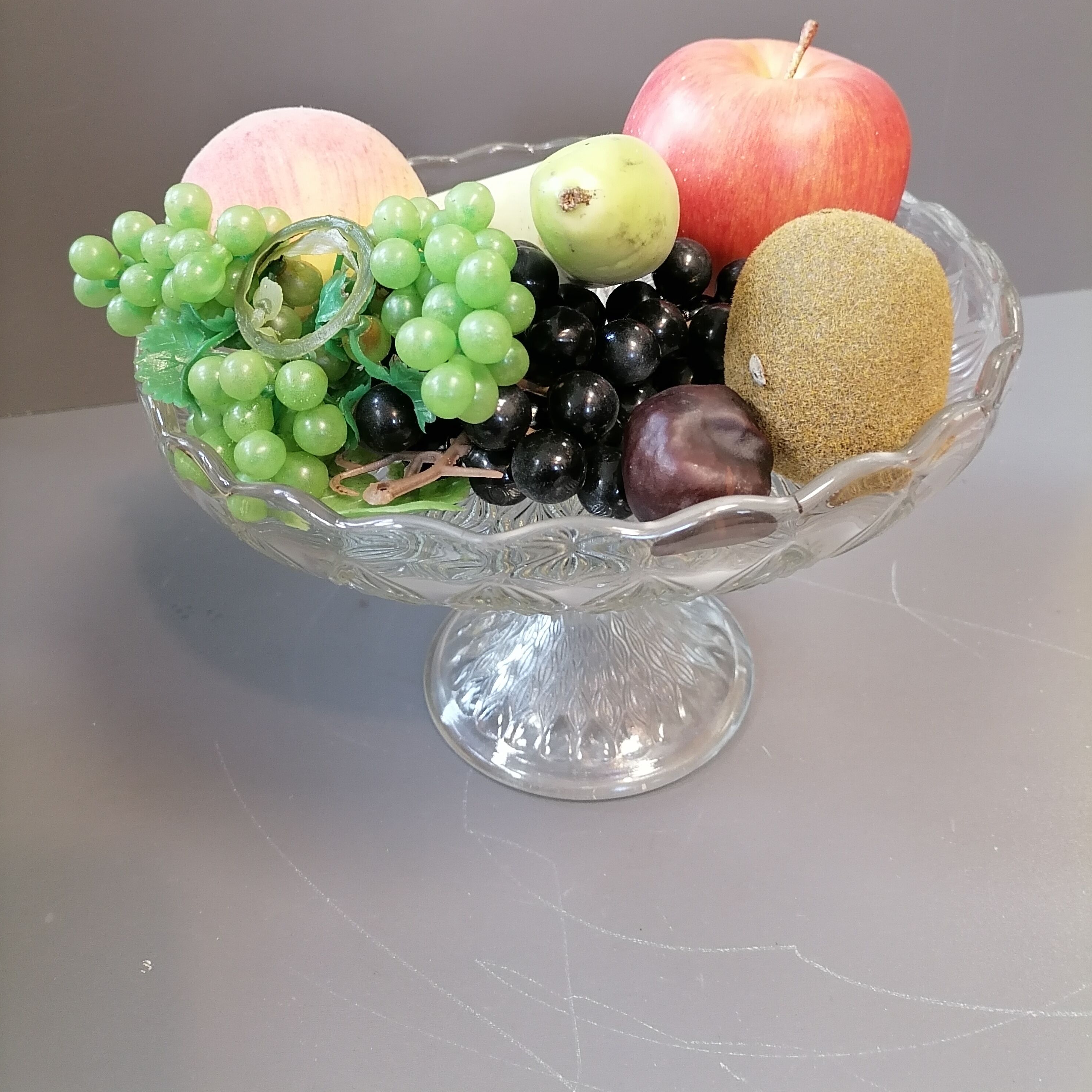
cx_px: 549
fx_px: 1106
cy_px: 387
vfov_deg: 51.8
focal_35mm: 31
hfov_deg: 52.5
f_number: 1.8
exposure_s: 1/33.3
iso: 250
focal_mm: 5.4
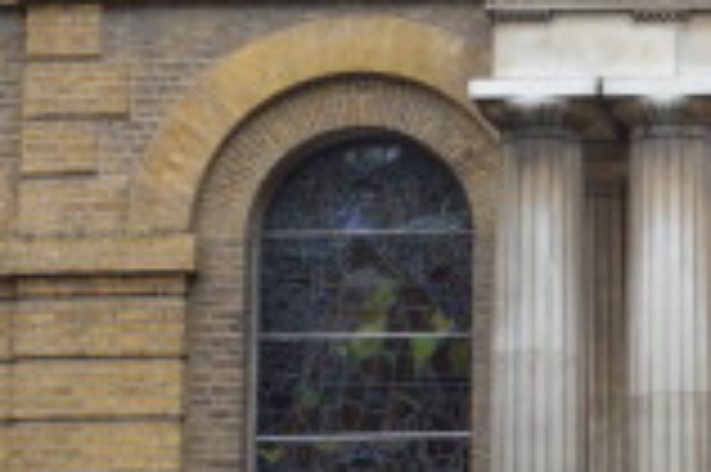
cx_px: 963
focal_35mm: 146
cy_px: -2
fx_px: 2880
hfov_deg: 13.5
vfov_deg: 9.3
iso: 320
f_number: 5.6
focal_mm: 22
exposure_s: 1/125
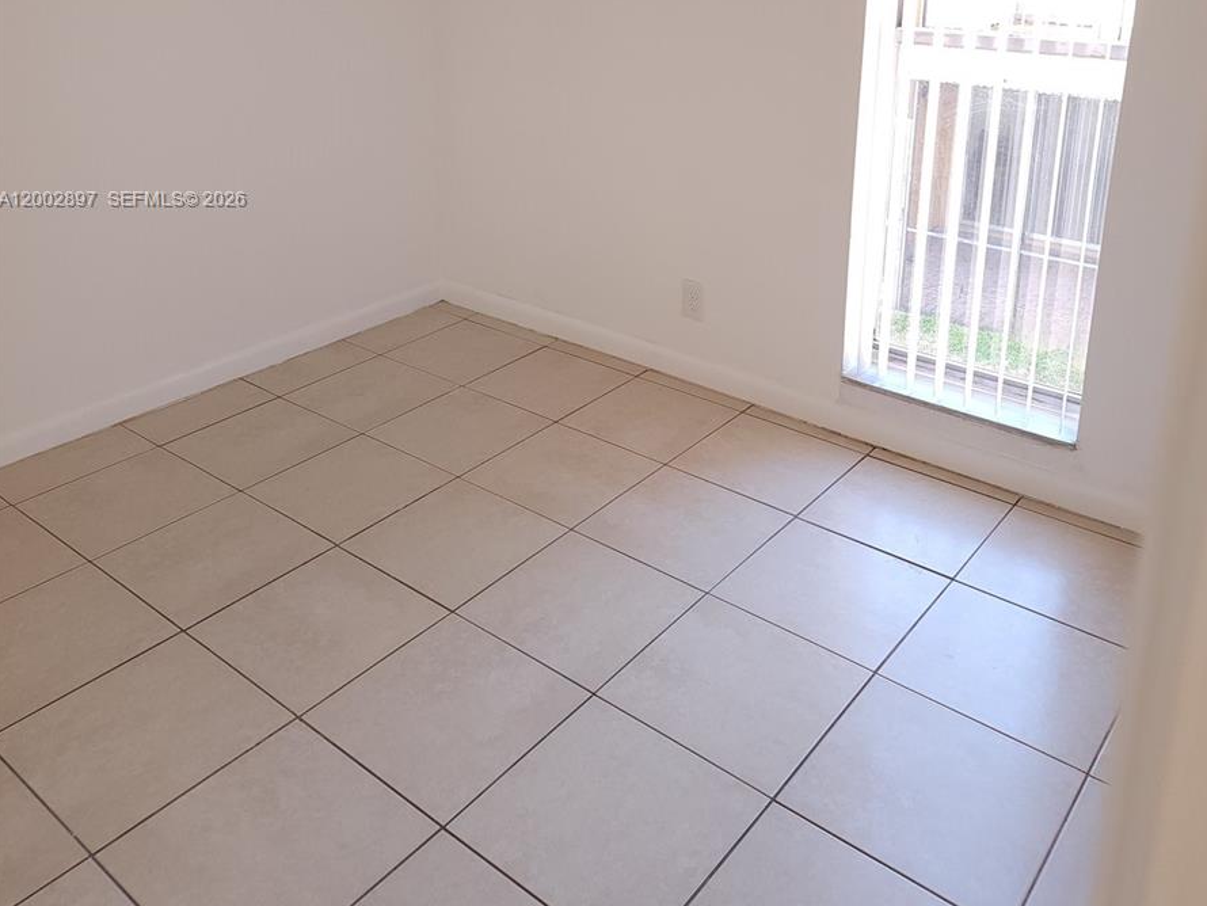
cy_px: 201
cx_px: 605
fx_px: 1081
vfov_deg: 43.6
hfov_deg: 58.3
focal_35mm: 31
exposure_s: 1/60
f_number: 1.8
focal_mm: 6.4
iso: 100
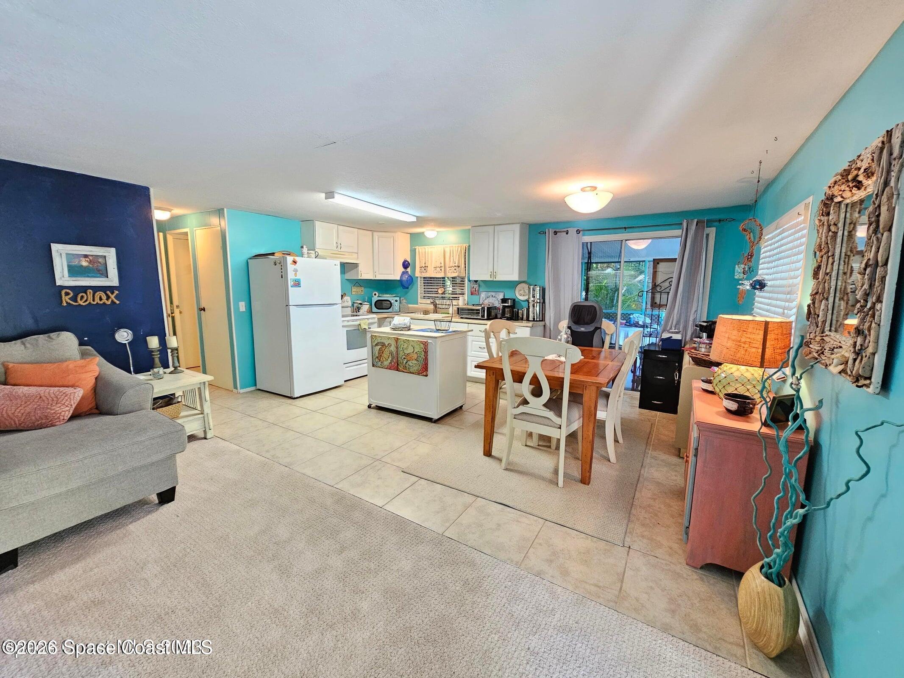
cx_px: 452
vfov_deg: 89.9
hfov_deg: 106.2
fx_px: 340
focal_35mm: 13
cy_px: 339
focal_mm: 2.2
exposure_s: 1/30
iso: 500
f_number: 2.2
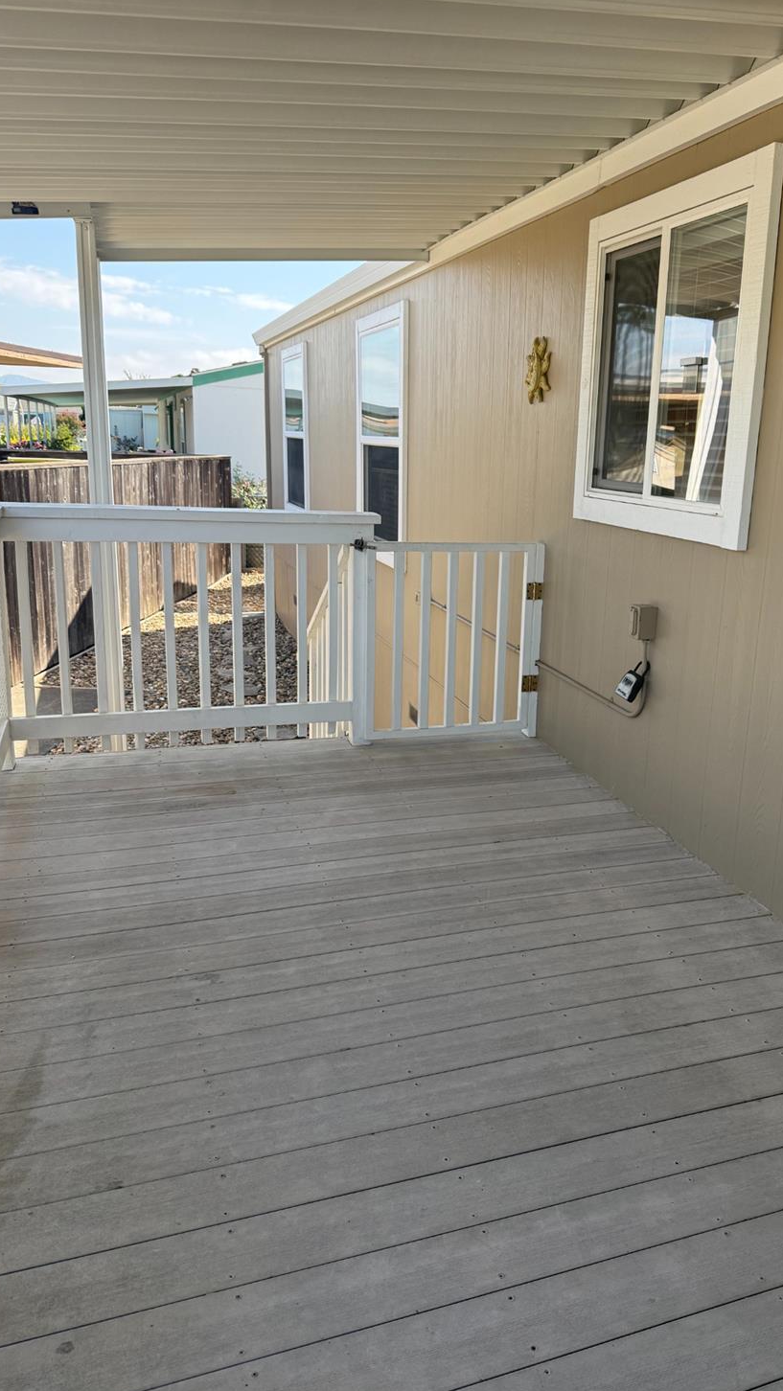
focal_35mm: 27
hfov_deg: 42.3
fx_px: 996
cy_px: 694
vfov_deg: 69.9
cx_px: 530
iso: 100
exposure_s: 1/1292
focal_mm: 6.76
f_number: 1.78
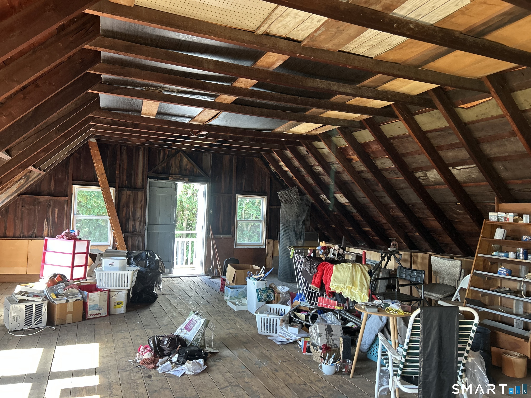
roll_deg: -1.9
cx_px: 266
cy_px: 199
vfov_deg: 53.1
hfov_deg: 67.3
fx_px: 399
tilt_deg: +2.3
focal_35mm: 26
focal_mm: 5.7
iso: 160
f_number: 1.5
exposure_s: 1/60
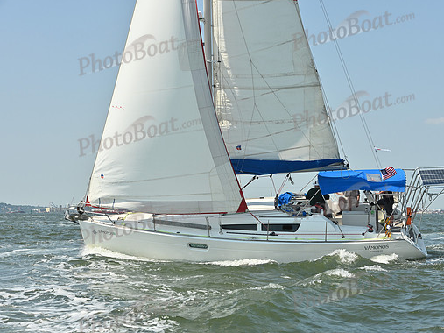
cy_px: 167
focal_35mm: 77
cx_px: 247
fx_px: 987
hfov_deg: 25.3
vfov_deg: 19.1
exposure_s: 1/1250
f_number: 8
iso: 320
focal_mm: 70
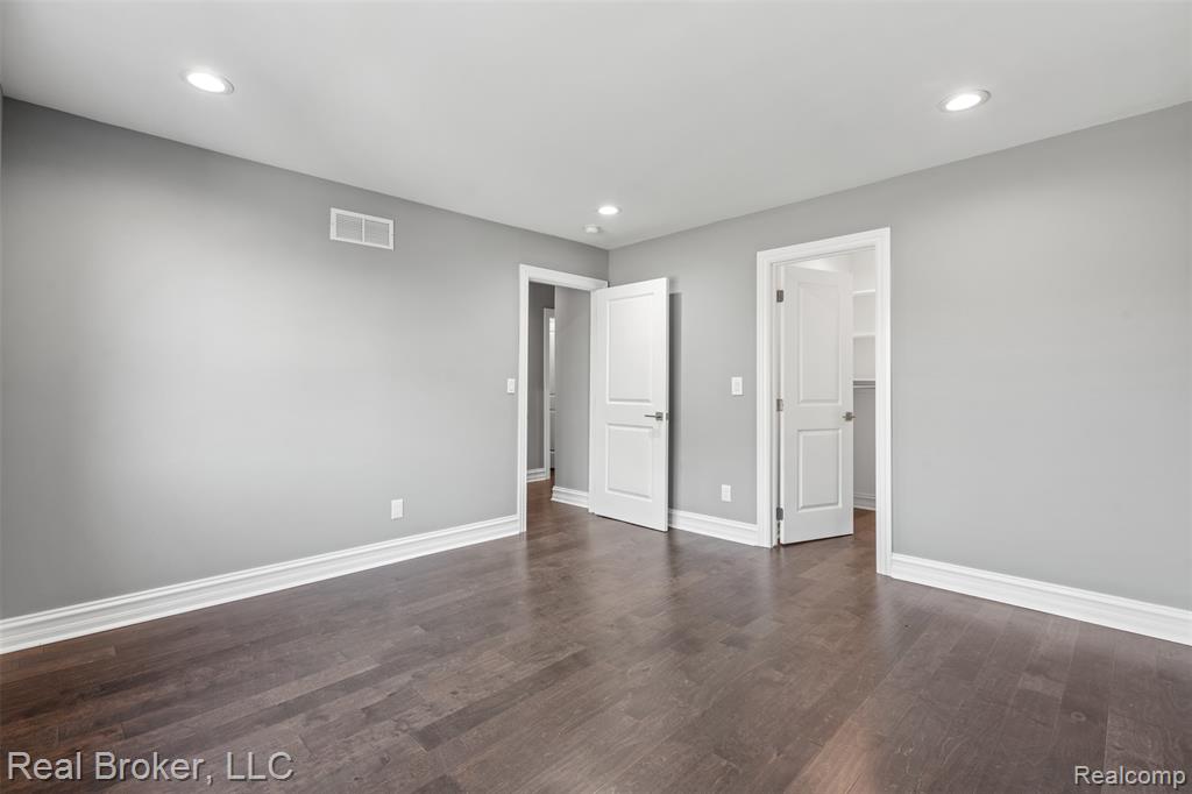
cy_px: 397
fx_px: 530
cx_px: 596
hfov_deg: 96.8
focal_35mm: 16
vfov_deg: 73.7
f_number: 9
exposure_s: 1
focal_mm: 16
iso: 100
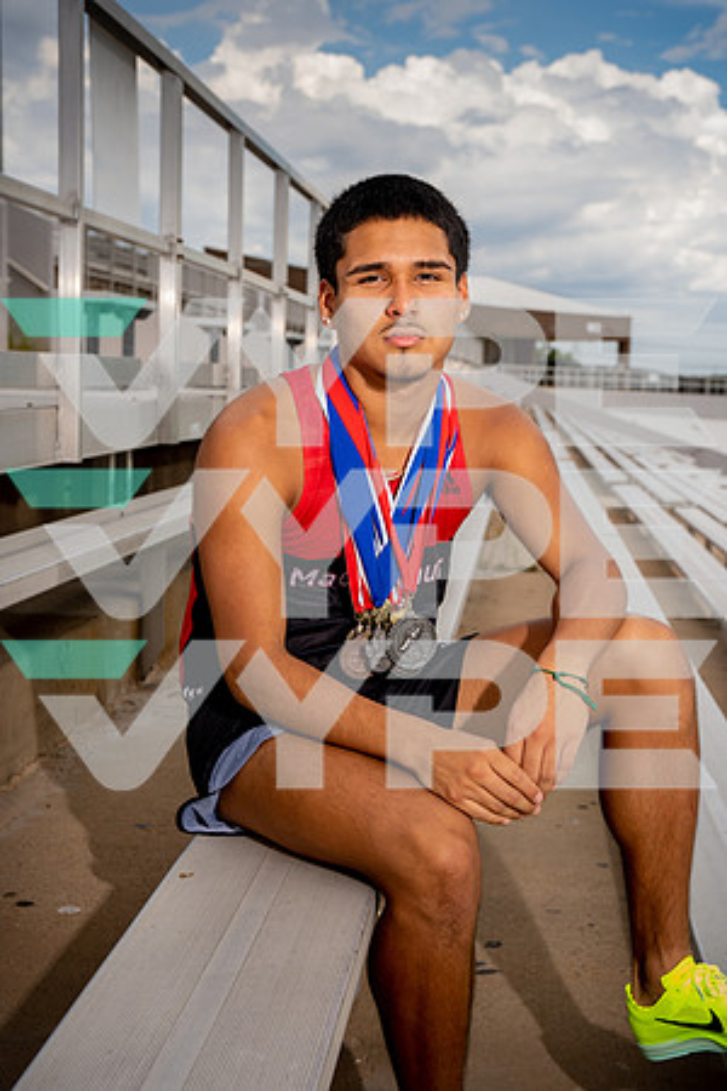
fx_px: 1575
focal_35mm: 52
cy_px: 546
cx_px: 364
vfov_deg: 38.2
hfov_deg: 26.0
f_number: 6.3
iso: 80
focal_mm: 52
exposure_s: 1/250
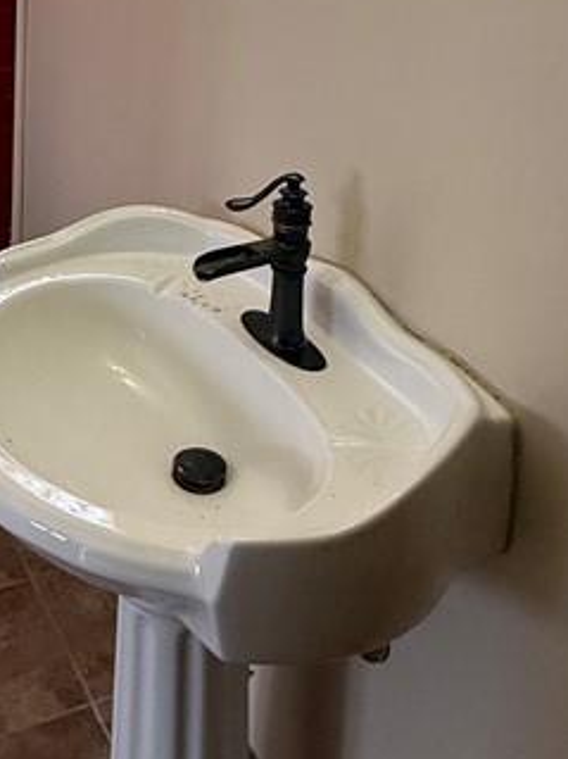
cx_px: 69
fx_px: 985
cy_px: 43
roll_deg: -2.1
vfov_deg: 38.5
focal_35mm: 45
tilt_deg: -12.3
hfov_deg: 30.9
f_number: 2.2
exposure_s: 1/120
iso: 320
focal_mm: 2.22
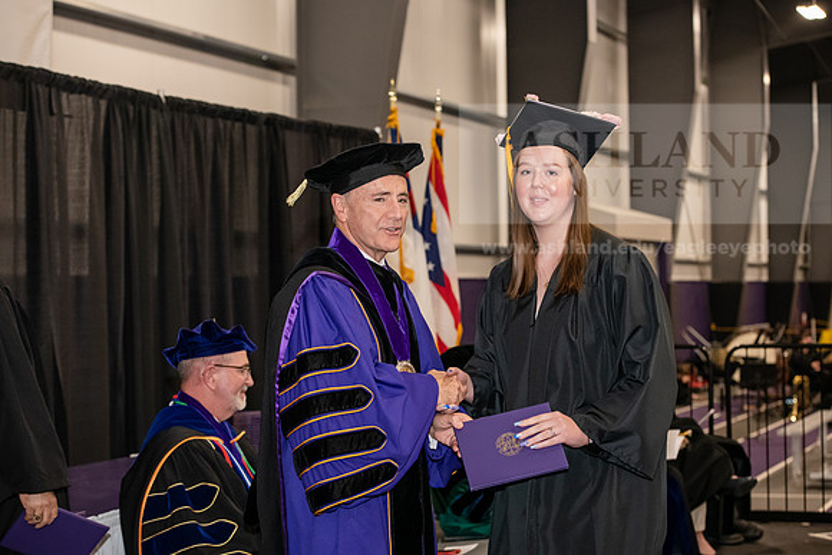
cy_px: 278
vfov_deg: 19.5
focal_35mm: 70
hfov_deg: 28.8
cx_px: 416
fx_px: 1618
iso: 2500
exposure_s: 1/200
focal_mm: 70
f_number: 5
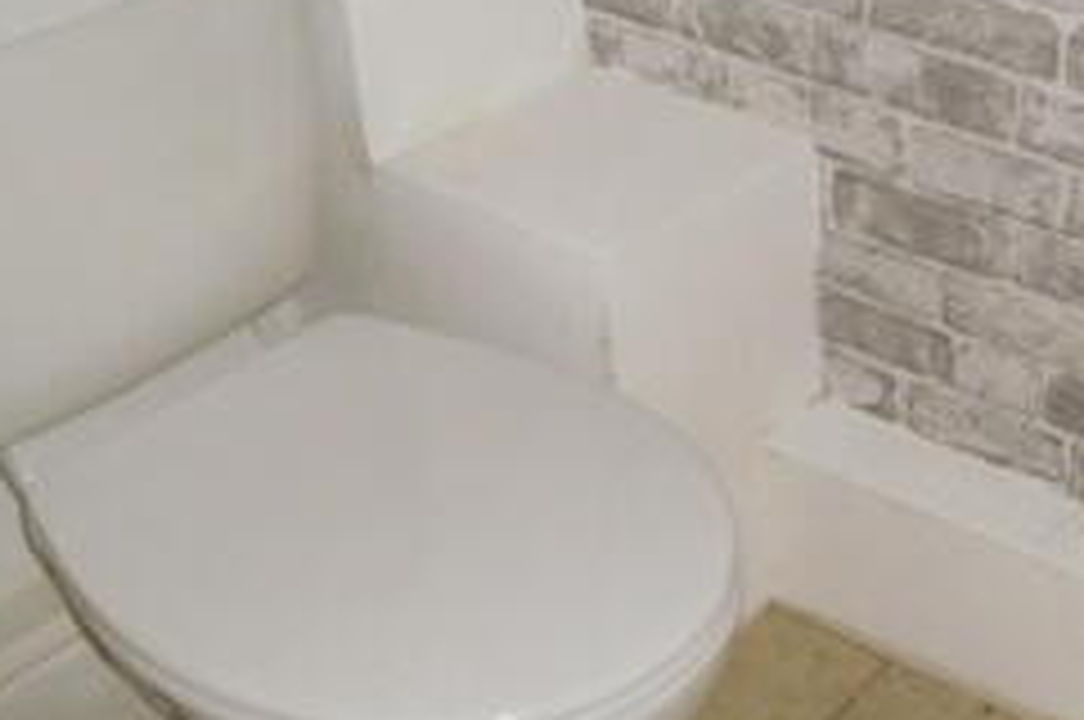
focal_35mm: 63
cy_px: 277
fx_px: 1894
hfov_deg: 29.3
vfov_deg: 21.5
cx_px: 1145
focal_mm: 4.5
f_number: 3.4
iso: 200
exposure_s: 1/30
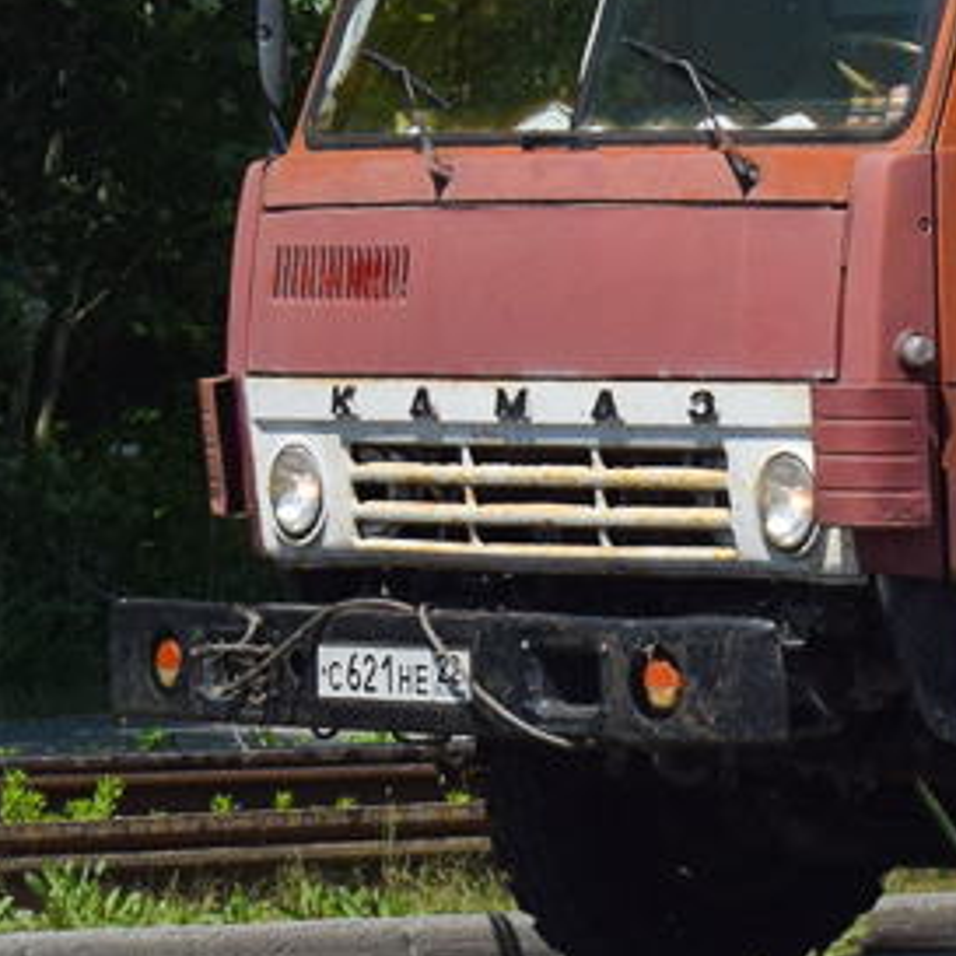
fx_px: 9619
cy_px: -14
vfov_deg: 5.7
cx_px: 1639
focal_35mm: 308
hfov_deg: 5.6
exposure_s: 1/1250
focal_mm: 55
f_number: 7.1
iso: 200
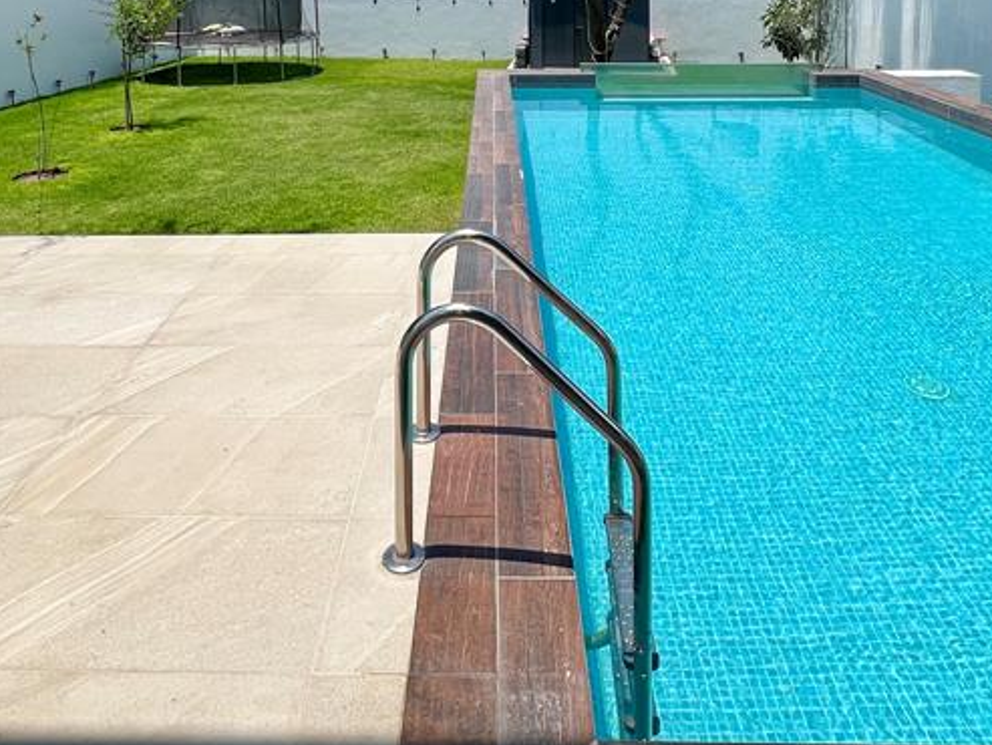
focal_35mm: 27
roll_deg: -0.3
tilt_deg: -2.7
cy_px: -8
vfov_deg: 43.6
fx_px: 774
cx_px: 475
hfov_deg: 65.3
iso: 32
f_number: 1.8
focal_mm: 1.57
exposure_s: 1/2370
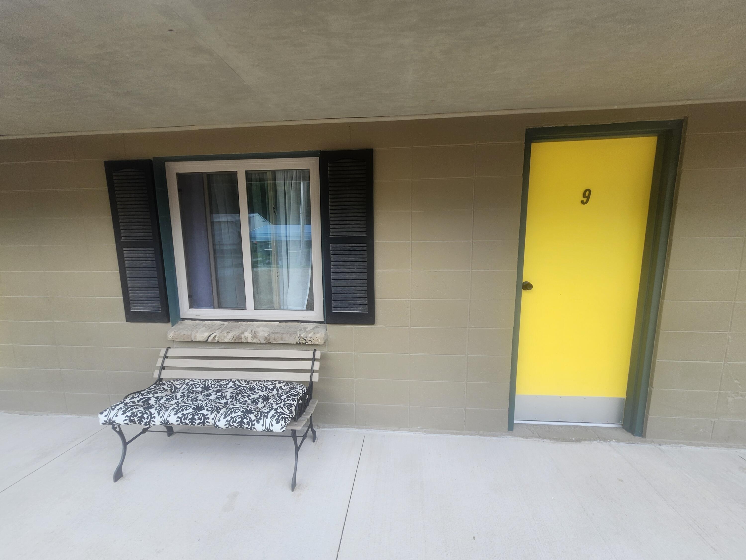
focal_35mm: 13
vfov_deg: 89.9
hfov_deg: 106.2
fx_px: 280
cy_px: 280
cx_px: 373
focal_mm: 1.74
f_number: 2.2
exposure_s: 1/210
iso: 40
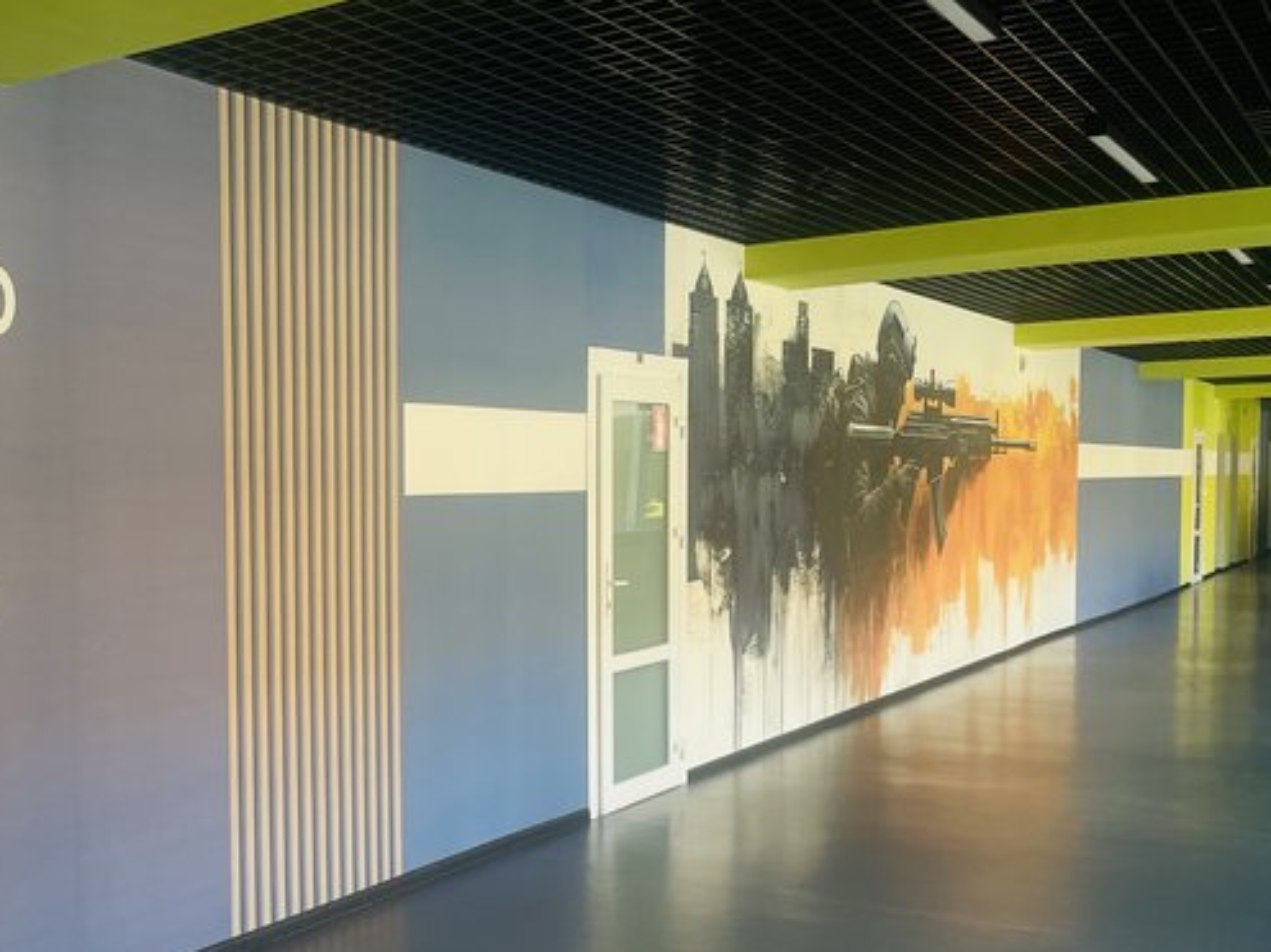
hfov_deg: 42.7
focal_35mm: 42
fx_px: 1542
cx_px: 249
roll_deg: +1.0
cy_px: 603
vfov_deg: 34.1
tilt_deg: -3.2
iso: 40
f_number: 1.6
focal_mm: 4.2
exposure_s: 1/121
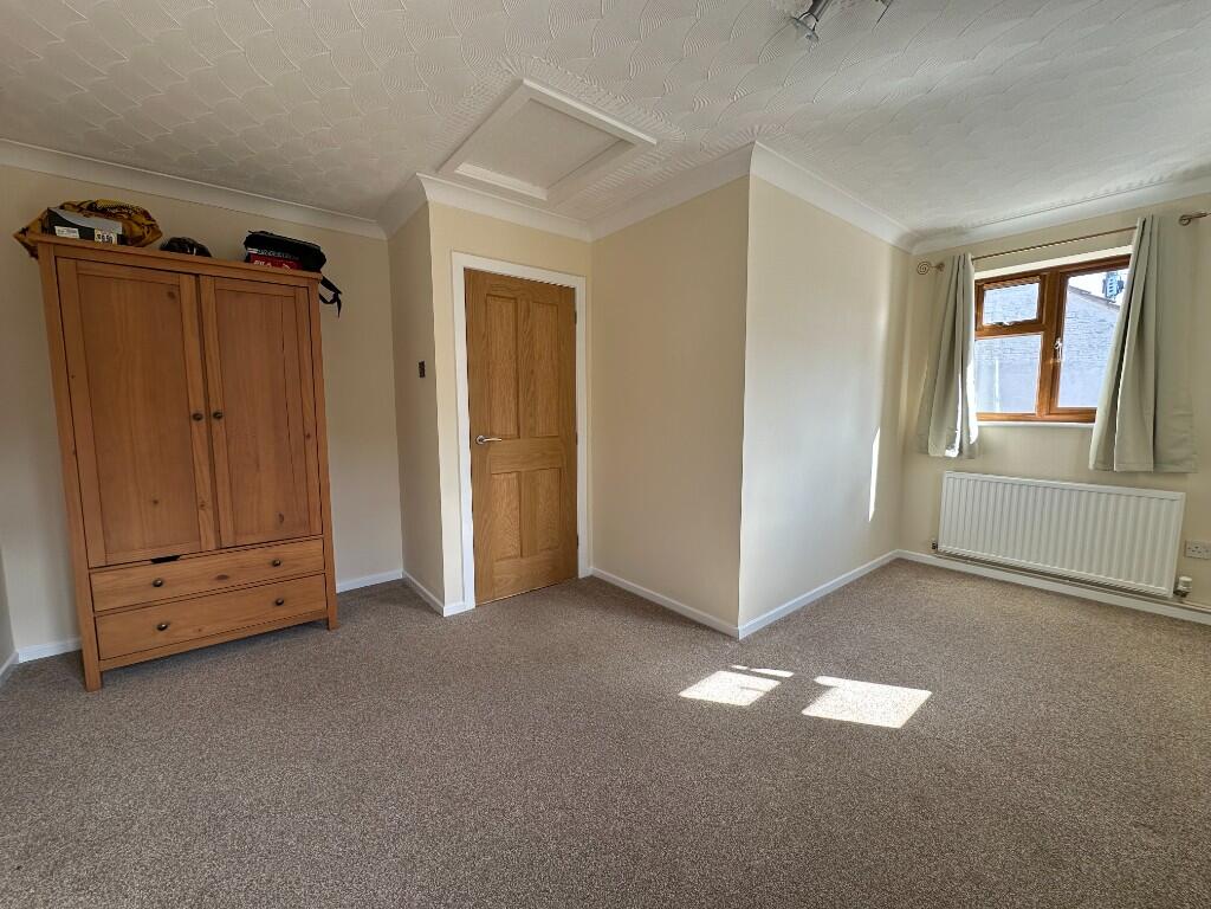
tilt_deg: -5.0
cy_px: 454
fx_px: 490
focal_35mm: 14
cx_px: 606
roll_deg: +0.5
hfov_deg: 102.1
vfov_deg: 85.7
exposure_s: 1/99
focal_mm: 2.22
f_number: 2.2
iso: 40
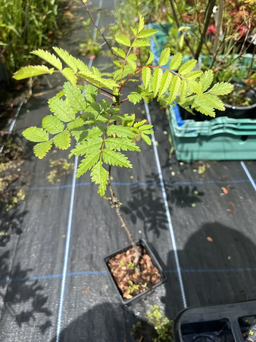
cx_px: 128
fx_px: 256
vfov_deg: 67.3
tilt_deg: -42.8
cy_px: 171
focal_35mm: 26
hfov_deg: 53.1
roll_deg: -2.3
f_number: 1.6
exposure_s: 1/2222
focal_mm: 5.1
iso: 50
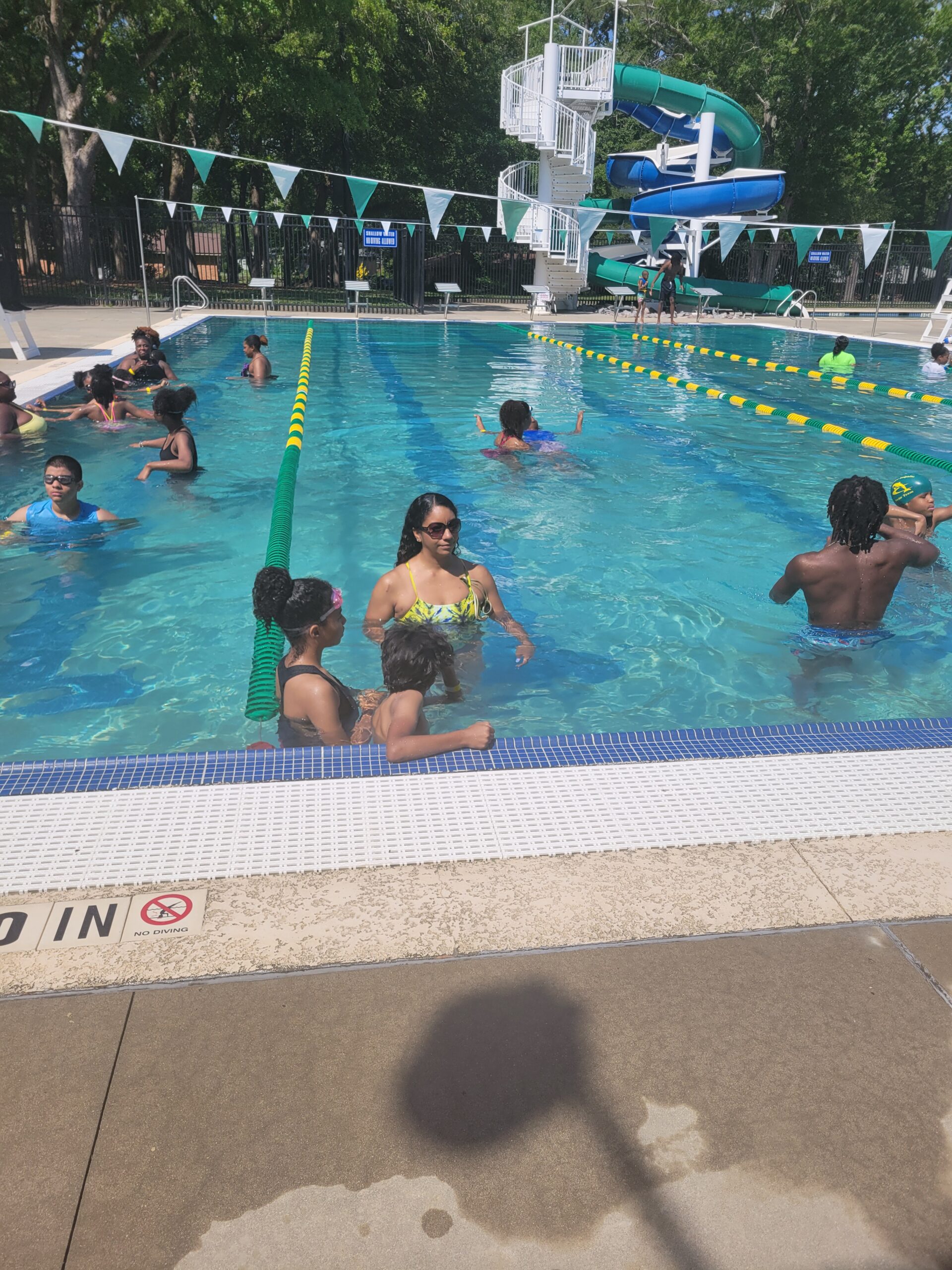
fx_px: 953
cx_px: 476
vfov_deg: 67.3
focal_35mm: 26
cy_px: 635
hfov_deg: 53.1
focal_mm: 5.4
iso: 40
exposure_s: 1/3758
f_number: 1.8
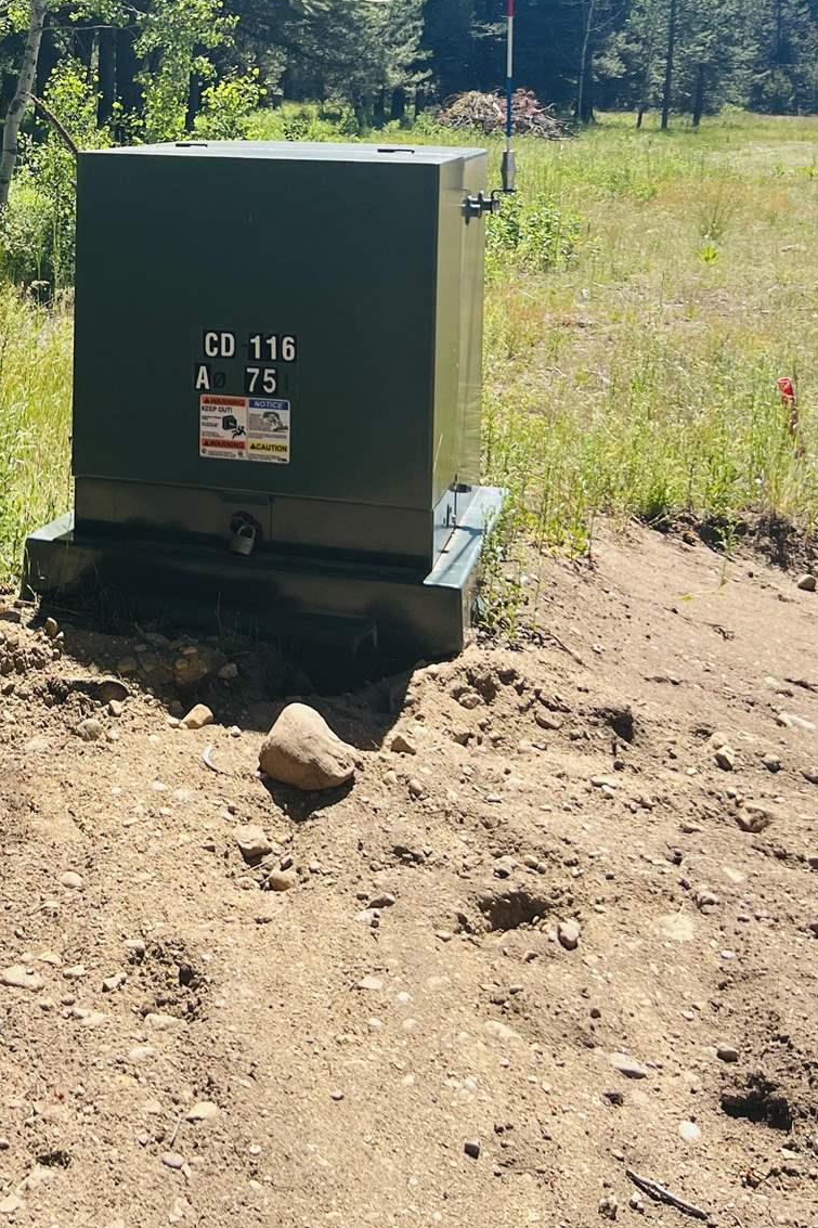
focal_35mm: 55
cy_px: 150
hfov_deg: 23.7
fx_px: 1875
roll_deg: -0.3
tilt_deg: -2.7
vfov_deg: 34.5
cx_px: 25
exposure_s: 1/2299
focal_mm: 5.7
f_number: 1.5
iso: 50
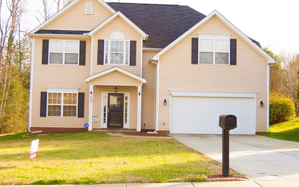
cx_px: 167
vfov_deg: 23.5
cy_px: 76
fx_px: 448
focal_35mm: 55
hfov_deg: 36.9
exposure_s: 1/1000
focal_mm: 28
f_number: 4
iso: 320
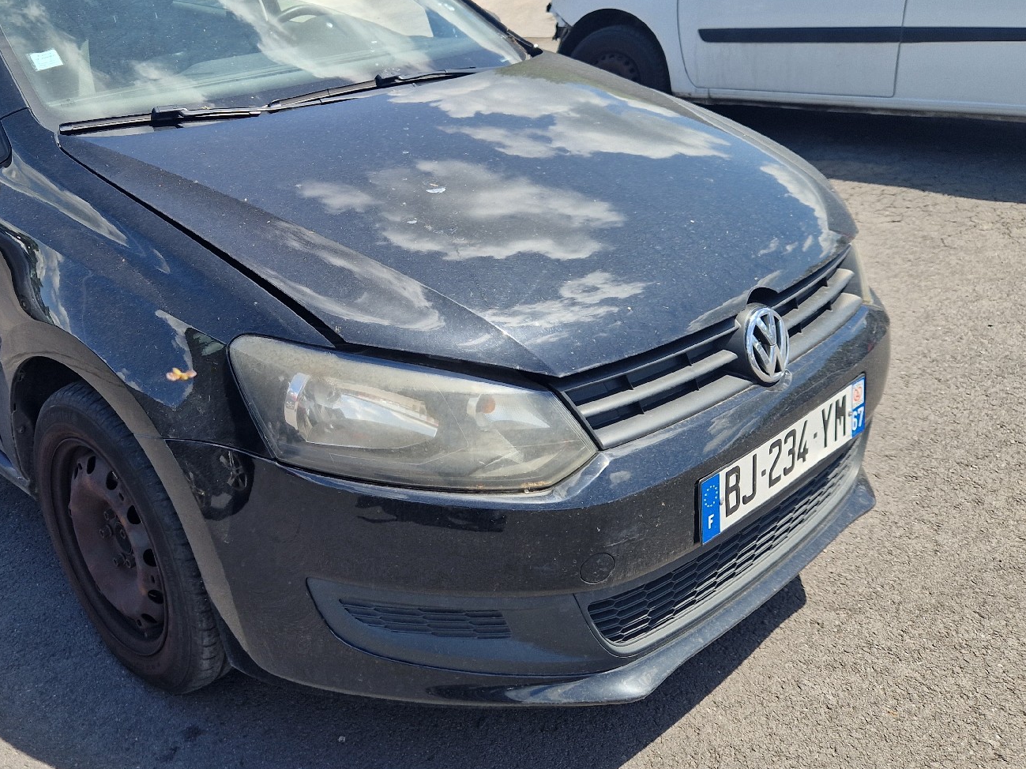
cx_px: 325
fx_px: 1008
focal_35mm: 34
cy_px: 325
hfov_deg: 52.7
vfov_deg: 41.7
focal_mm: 5.4
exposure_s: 1/833
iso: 50
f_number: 1.8
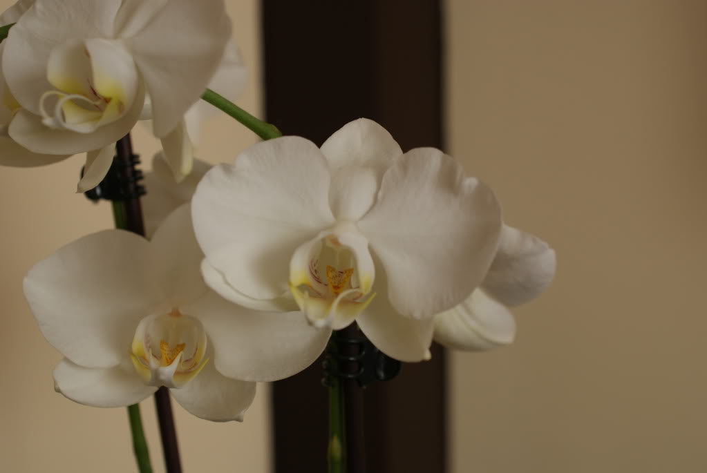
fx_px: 1032
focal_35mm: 52
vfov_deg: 25.8
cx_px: 354
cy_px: 236
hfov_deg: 37.8
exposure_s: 1/40
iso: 100
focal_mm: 35
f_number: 5.6
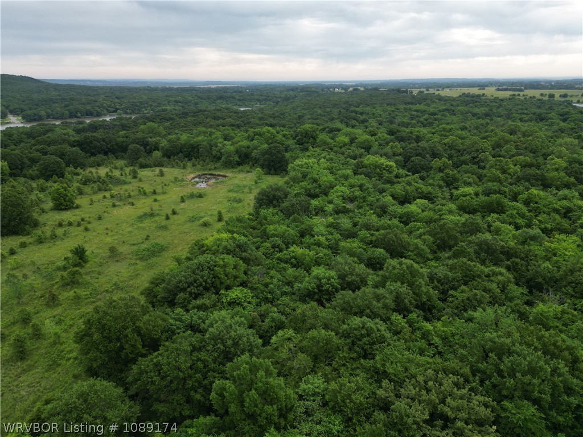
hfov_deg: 71.6
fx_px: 404
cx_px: 292
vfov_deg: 56.8
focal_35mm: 24
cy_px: 218
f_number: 1.7
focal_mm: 6.72
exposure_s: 1/640
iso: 100
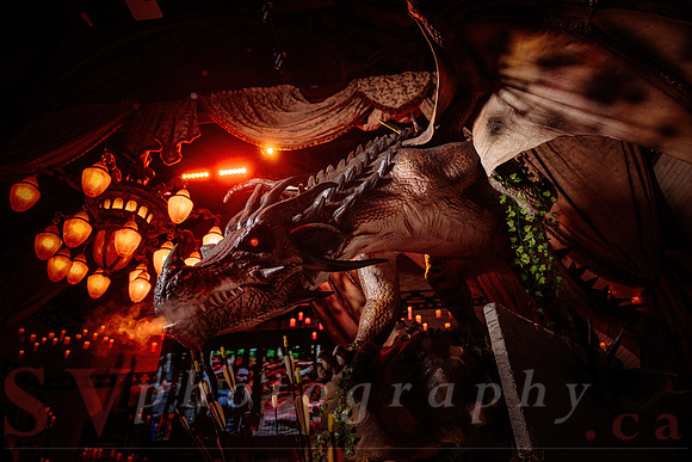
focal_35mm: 24
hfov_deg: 73.7
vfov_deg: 53.2
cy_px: 231
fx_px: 461
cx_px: 346
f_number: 2.8
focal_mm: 24
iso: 800
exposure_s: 1/100
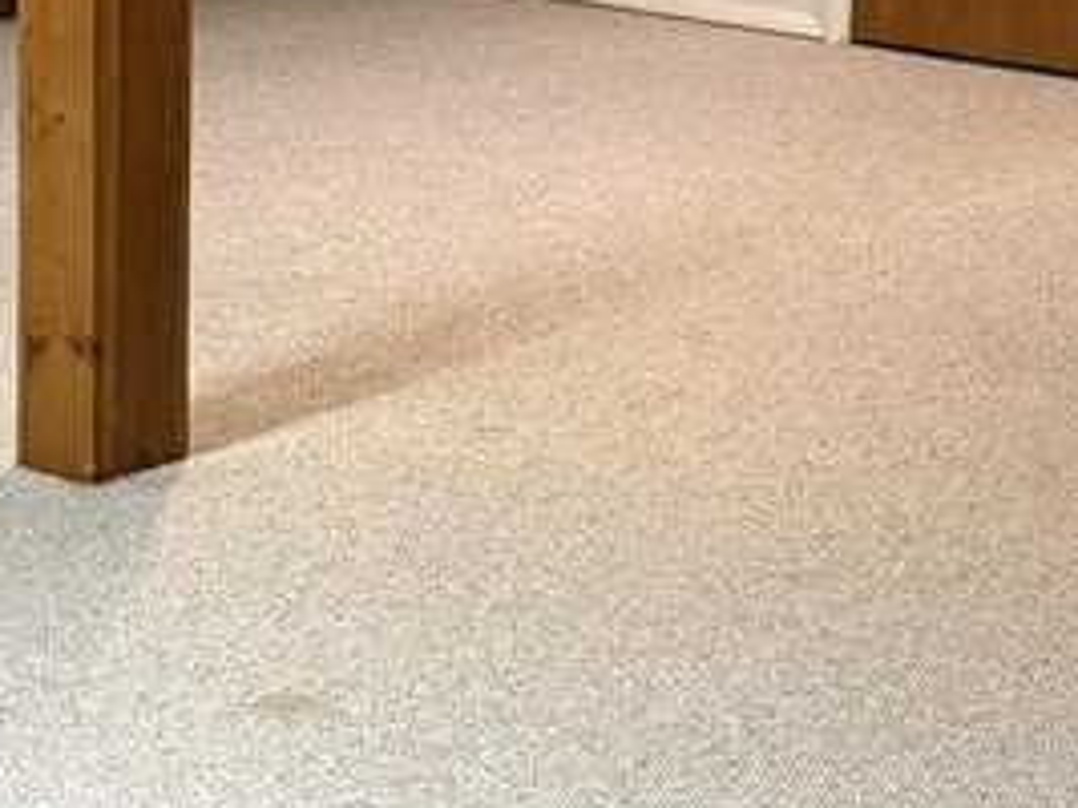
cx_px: 388
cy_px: 75
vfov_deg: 12.8
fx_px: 3580
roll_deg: -1.1
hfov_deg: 17.1
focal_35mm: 115
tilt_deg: -10.1
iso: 320
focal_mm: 6.76
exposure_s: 1/60
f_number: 1.78
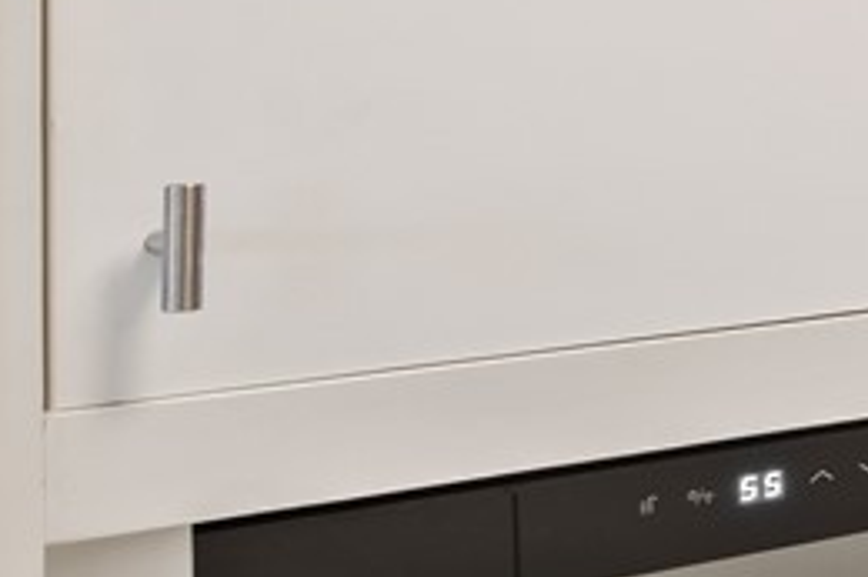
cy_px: -72
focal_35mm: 98
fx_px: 2361
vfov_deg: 13.6
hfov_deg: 11.5
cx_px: 2591
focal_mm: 15
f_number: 8
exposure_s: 1/2
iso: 200
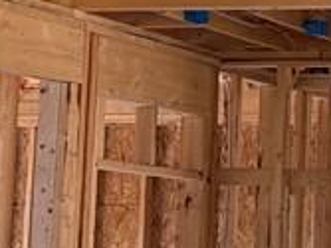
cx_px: 991
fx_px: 1405
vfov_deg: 10.1
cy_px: 131
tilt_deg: +4.6
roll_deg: +0.8
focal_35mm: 147
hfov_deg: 10.0
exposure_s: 1/71
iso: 200
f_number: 1.78
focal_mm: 6.76
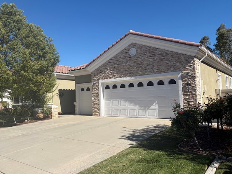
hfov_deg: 59.7
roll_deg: +2.5
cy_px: 85
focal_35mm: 30
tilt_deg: +3.4
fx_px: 201
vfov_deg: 46.8
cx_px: 99
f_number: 1.6
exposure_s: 1/6329
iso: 64
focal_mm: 5.96
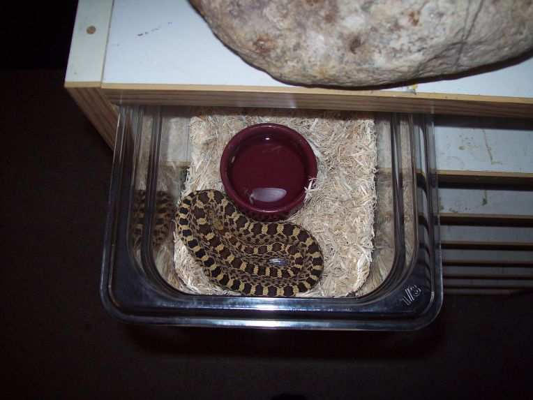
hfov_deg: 51.4
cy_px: 200
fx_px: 554
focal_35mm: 36
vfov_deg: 39.7
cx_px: 266
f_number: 2.7
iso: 80
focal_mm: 6
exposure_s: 1/64
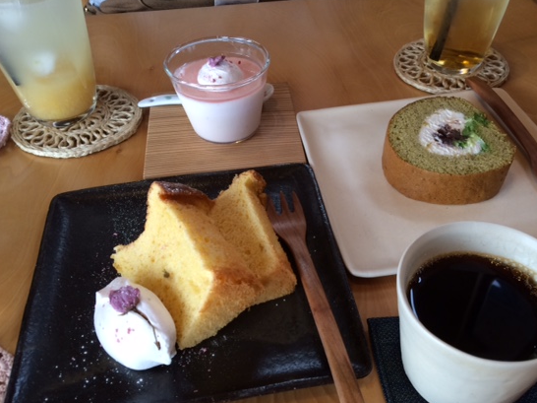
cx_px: 311
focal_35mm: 34
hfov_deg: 53.7
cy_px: 232
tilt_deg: -45.8
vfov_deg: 41.7
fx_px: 527
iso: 32
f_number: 2.2
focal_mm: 4.15
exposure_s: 1/40
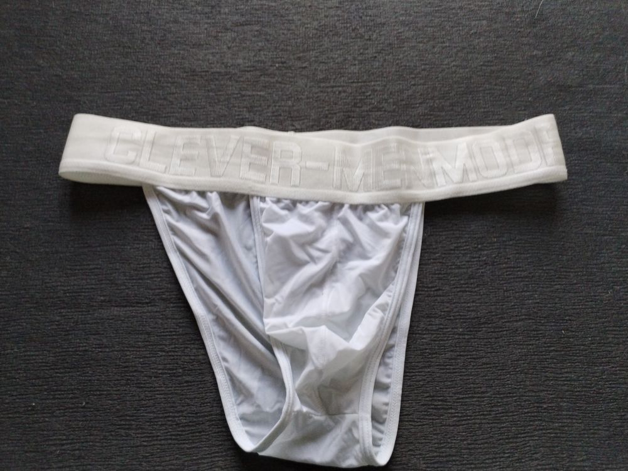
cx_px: 314
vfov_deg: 48.2
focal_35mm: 29
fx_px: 526
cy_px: 236
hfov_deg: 61.7
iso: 599
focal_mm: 4.75
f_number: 1.8
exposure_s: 1/33.3
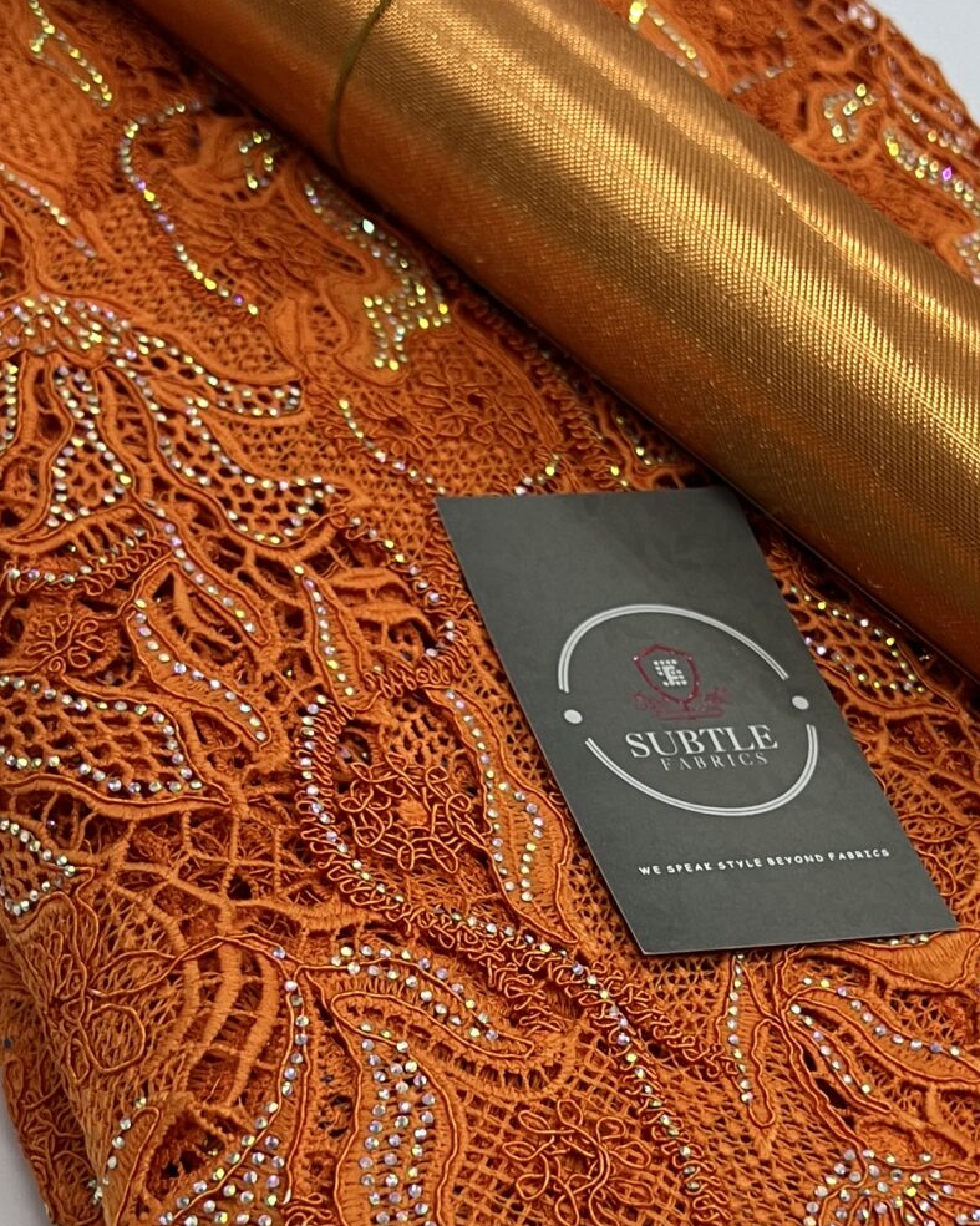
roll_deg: -25.0
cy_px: 921
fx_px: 2393
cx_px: 606
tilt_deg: -44.9
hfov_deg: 23.1
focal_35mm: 66
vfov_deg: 28.3
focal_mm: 5.7
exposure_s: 1/48
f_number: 1.5
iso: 100
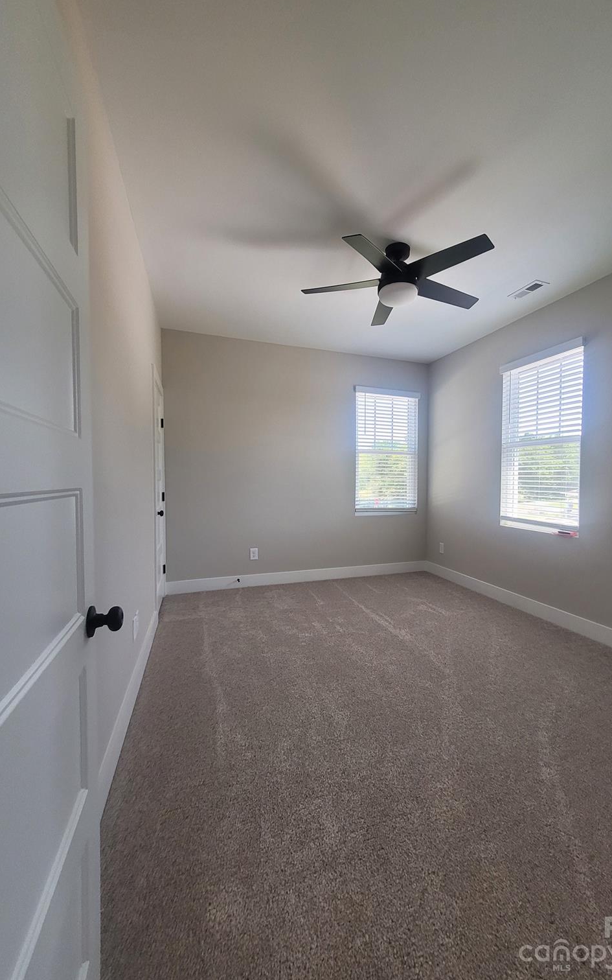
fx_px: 374
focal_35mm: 14
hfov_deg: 78.1
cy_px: 487
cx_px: 352
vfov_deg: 105.3
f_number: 2.2
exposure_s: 1/60
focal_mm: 1.74
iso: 125
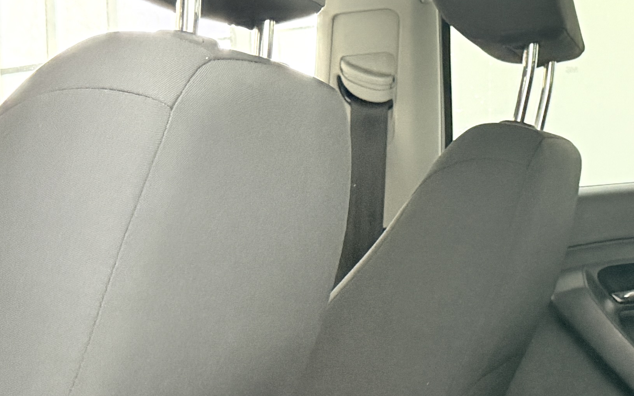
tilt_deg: -5.7
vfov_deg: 14.5
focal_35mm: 89
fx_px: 1538
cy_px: 369
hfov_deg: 22.7
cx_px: 569
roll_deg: +0.7
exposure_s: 1/54
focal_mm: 6.76
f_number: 1.78
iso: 800
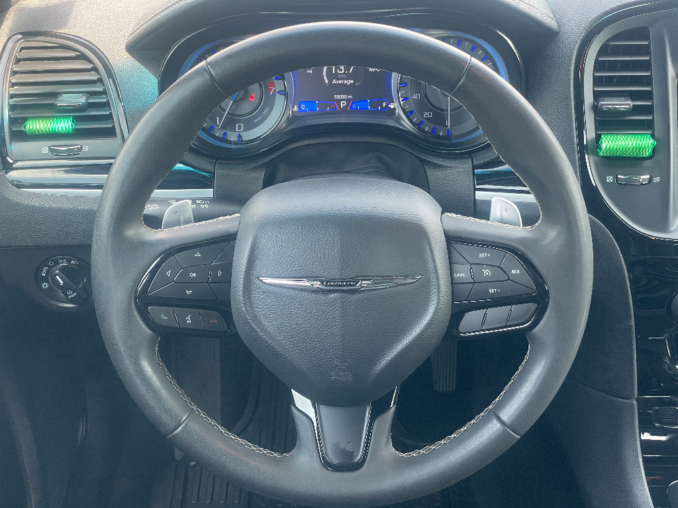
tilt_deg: -33.8
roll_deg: +2.2
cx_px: 339
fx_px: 1018
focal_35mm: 52
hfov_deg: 36.8
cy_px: 254
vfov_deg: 28.0
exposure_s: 1/99
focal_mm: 6
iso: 125
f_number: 2
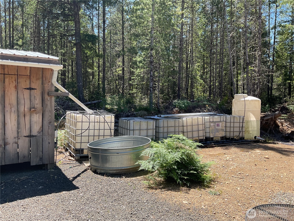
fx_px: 246
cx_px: 147
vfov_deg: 48.2
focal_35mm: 29
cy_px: 110
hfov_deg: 61.7
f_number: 1.8
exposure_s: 1/599
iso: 16
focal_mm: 3
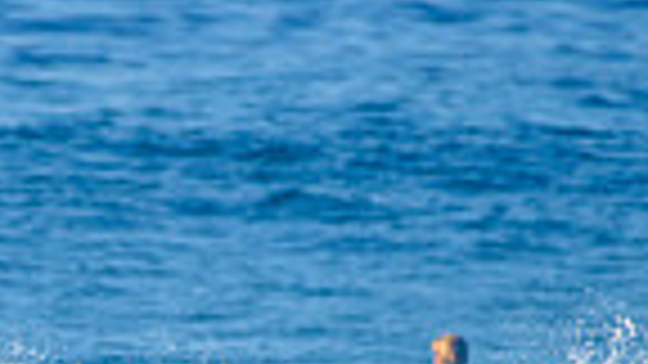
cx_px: 40
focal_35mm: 2109
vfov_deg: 0.6
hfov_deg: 1.0
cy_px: 573
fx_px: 36238
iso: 400
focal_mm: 500
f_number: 5.6
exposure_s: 1/2000
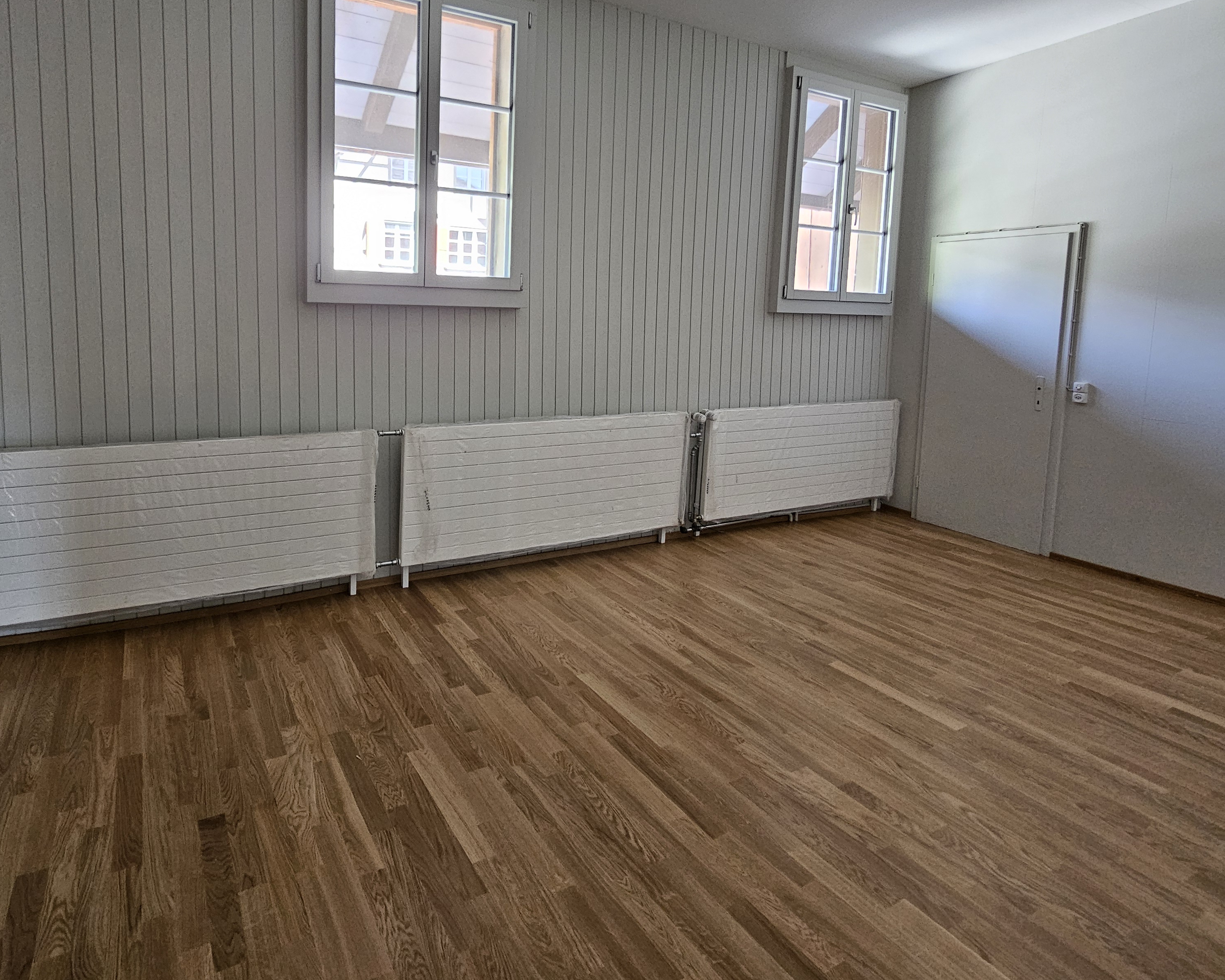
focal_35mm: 17
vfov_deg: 75.8
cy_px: 377
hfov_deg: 88.4
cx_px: 483
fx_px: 616
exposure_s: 1/50
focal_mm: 2.2
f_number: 2.2
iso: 320
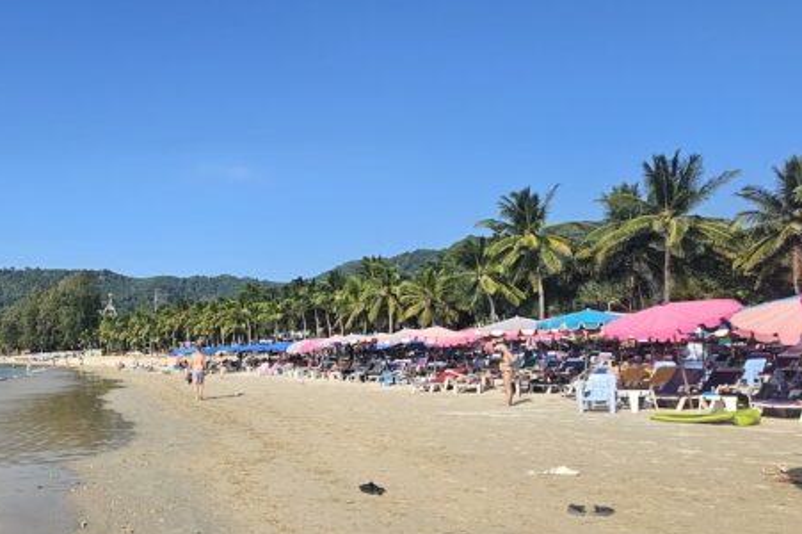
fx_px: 534
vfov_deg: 52.2
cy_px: 347
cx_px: 105
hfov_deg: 63.6
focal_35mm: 24
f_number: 2.2
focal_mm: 2.2
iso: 50
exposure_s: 1/3160
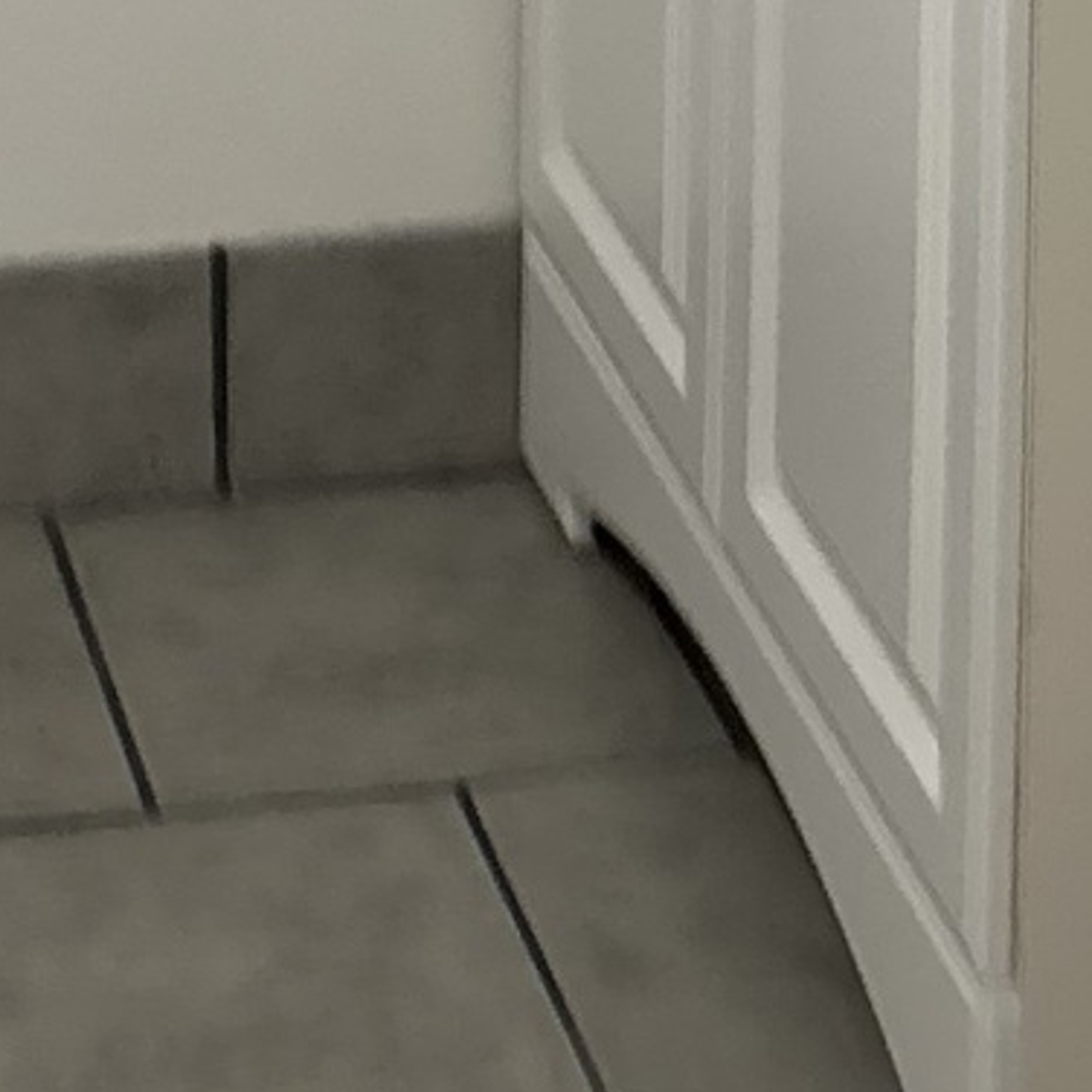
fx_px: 5032
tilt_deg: -2.0
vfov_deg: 10.5
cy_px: -1632
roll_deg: +1.0
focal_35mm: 141
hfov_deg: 12.3
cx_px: 52
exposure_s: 1/60
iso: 160
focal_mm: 5.7
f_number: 1.5
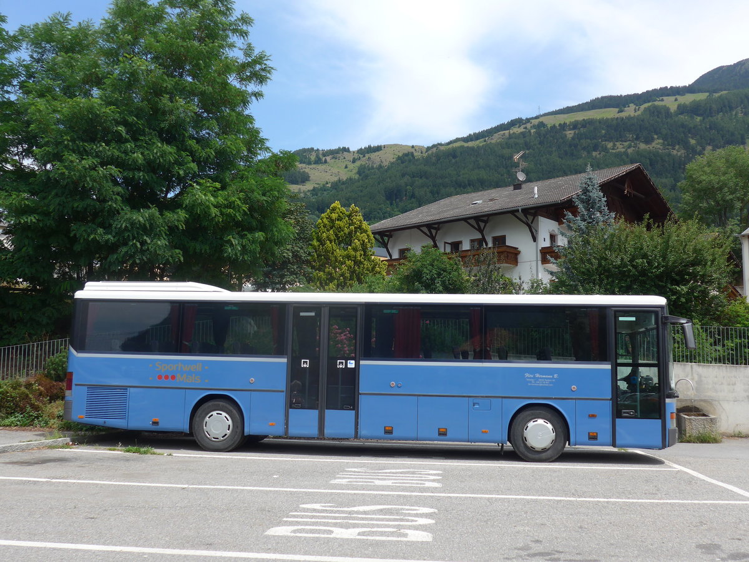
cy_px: 281
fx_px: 736
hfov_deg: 54.0
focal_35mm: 34
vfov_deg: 41.8
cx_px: 374
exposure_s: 1/1000
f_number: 2.8
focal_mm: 7
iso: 80
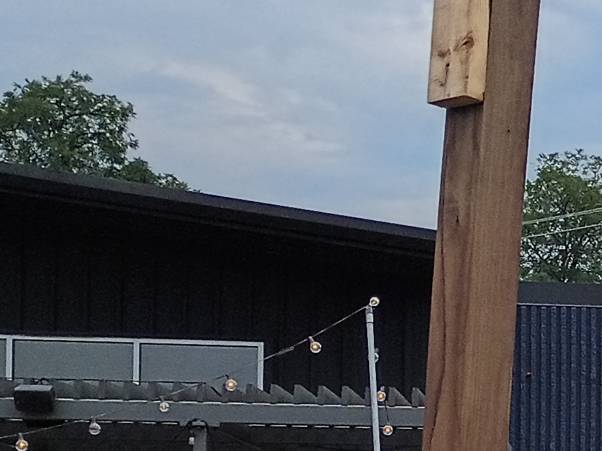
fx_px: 2296
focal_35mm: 132
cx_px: 1150
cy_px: 543
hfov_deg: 13.2
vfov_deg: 11.0
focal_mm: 4.27
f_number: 1.8
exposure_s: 1/1142
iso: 104
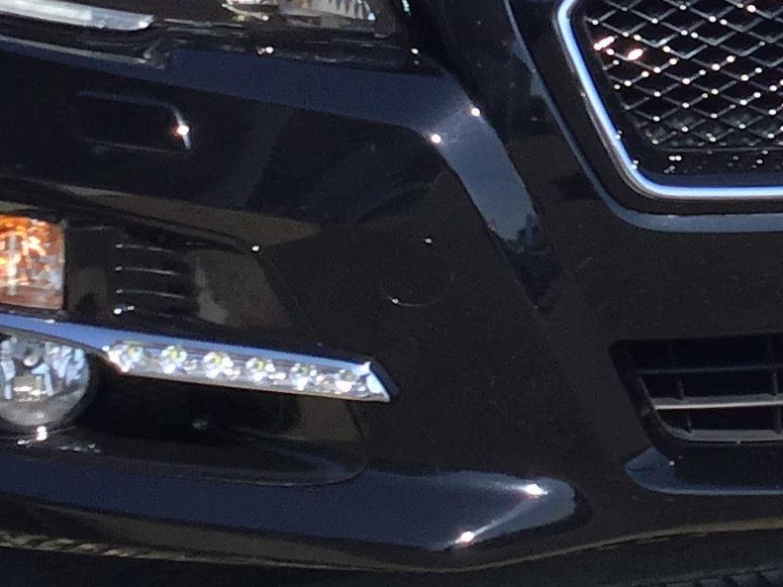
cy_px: -49
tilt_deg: -8.6
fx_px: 2895
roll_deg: +0.3
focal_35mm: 128
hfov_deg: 15.1
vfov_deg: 11.4
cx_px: 804
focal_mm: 3.3
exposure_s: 1/947
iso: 25
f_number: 2.4
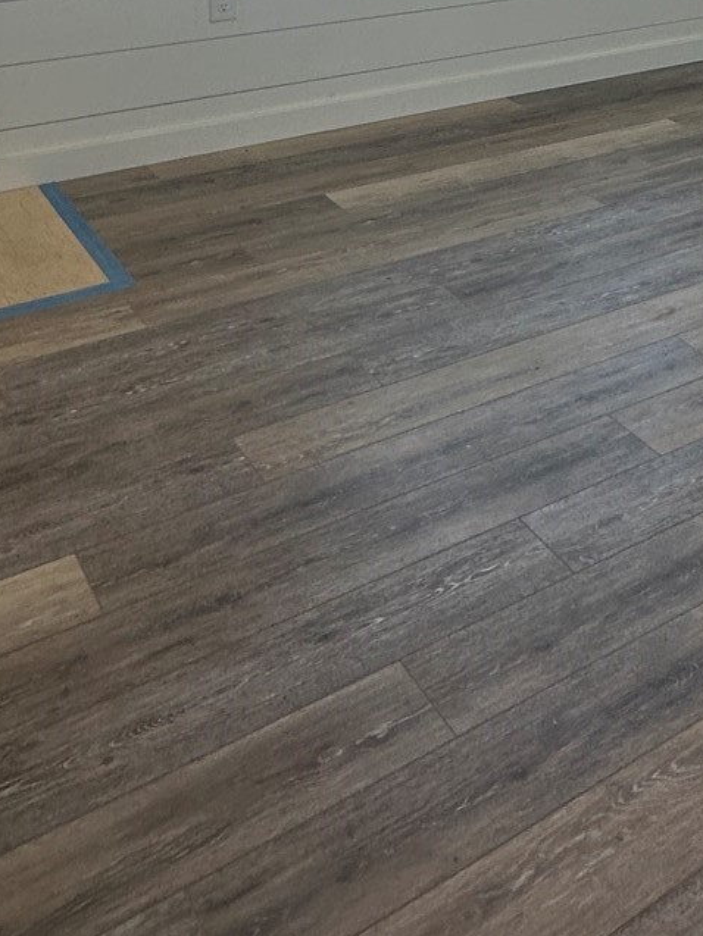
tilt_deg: -7.9
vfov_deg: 35.6
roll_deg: -3.3
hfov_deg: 31.6
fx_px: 1218
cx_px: 534
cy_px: -104
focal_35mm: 45
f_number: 2.2
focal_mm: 2.22
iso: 40
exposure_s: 1/120
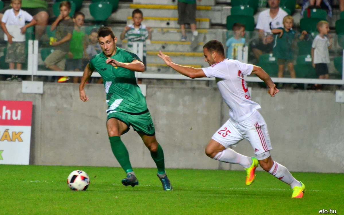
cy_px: 107
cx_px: 172
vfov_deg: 2.9
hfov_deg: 4.6
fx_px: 4312
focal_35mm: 460
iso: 3200
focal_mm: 300
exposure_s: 1/500
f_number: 5.6
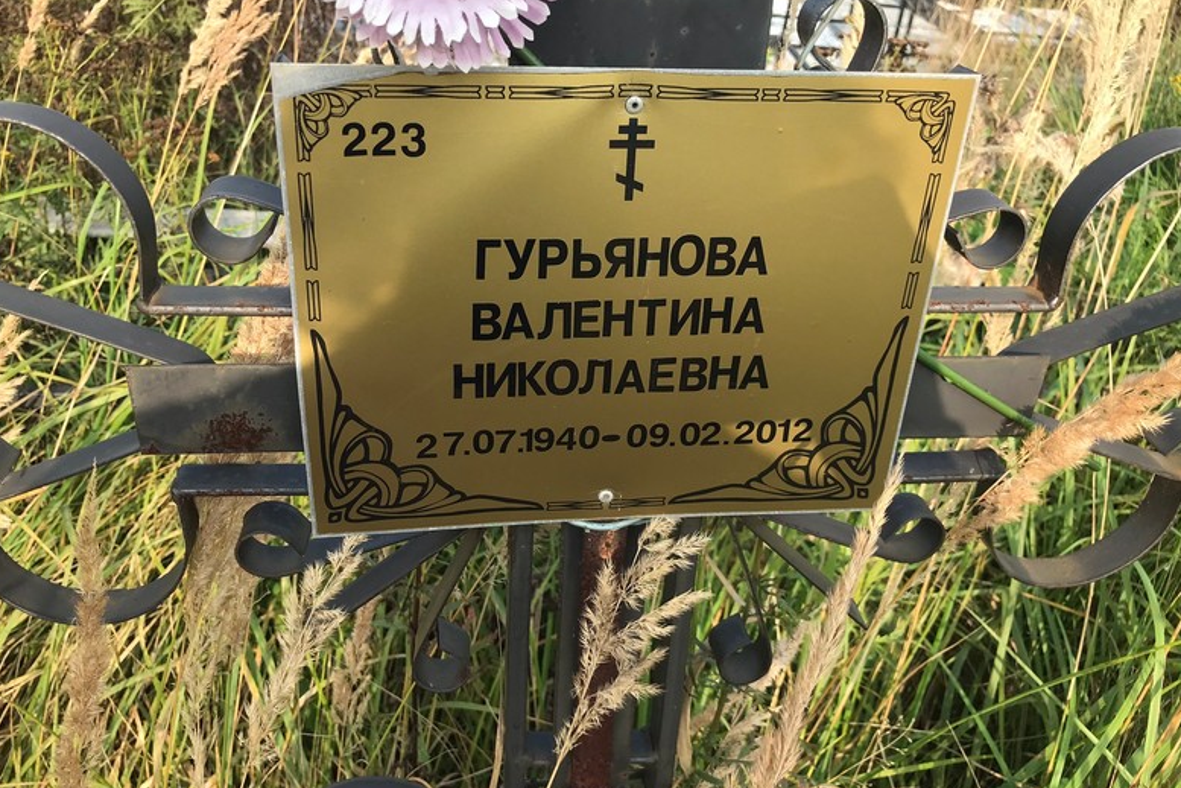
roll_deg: -5.9
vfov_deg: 43.5
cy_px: 353
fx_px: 984
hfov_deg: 61.9
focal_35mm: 30
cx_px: 578
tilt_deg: -29.8
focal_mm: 3.99
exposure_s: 1/699
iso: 20
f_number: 1.8
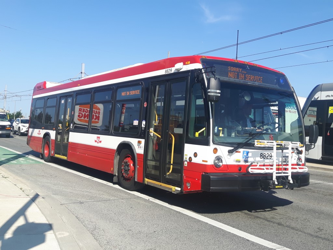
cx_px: 166
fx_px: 298
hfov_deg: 58.4
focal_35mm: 31
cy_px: 125
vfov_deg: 45.4
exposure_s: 1/1064
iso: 40
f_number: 1.9
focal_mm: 3.7
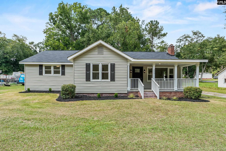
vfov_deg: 72.1
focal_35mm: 16
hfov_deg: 95.0
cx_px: 113
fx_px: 104
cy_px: 76
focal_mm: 11
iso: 250
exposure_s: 1/200
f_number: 6.3
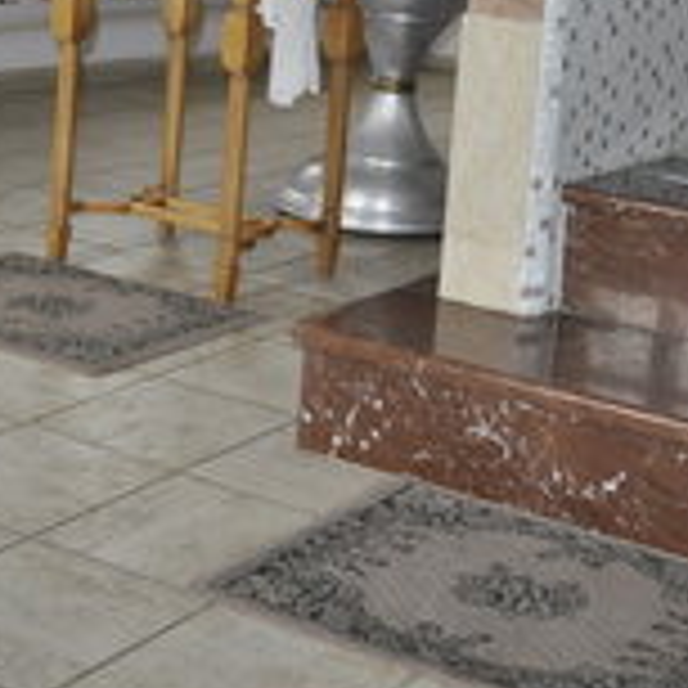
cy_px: 29
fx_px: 1686
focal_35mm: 75
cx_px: 549
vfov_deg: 22.3
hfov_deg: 22.7
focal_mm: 20
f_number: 3.8
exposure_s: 1/60
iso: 800
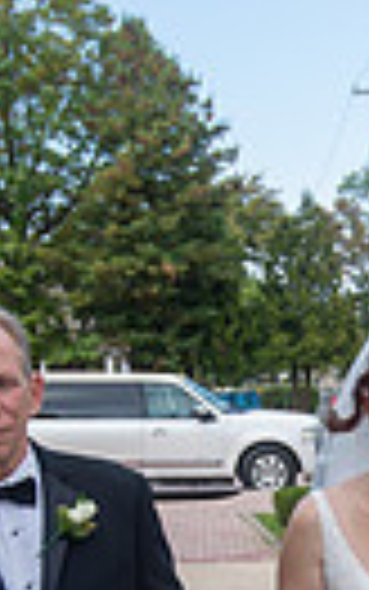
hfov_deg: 15.1
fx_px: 1350
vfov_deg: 23.8
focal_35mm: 84
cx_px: 425
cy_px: 563
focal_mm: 24
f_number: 4
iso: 400
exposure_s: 1/1250
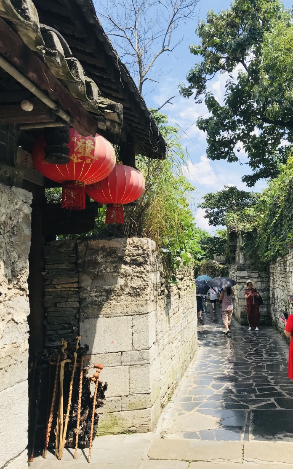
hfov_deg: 39.2
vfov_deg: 59.6
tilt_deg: +7.8
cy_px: 226
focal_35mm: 32
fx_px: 409
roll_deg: +1.6
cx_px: 181
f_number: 1.8
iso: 20
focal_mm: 3.99
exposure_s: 1/1473
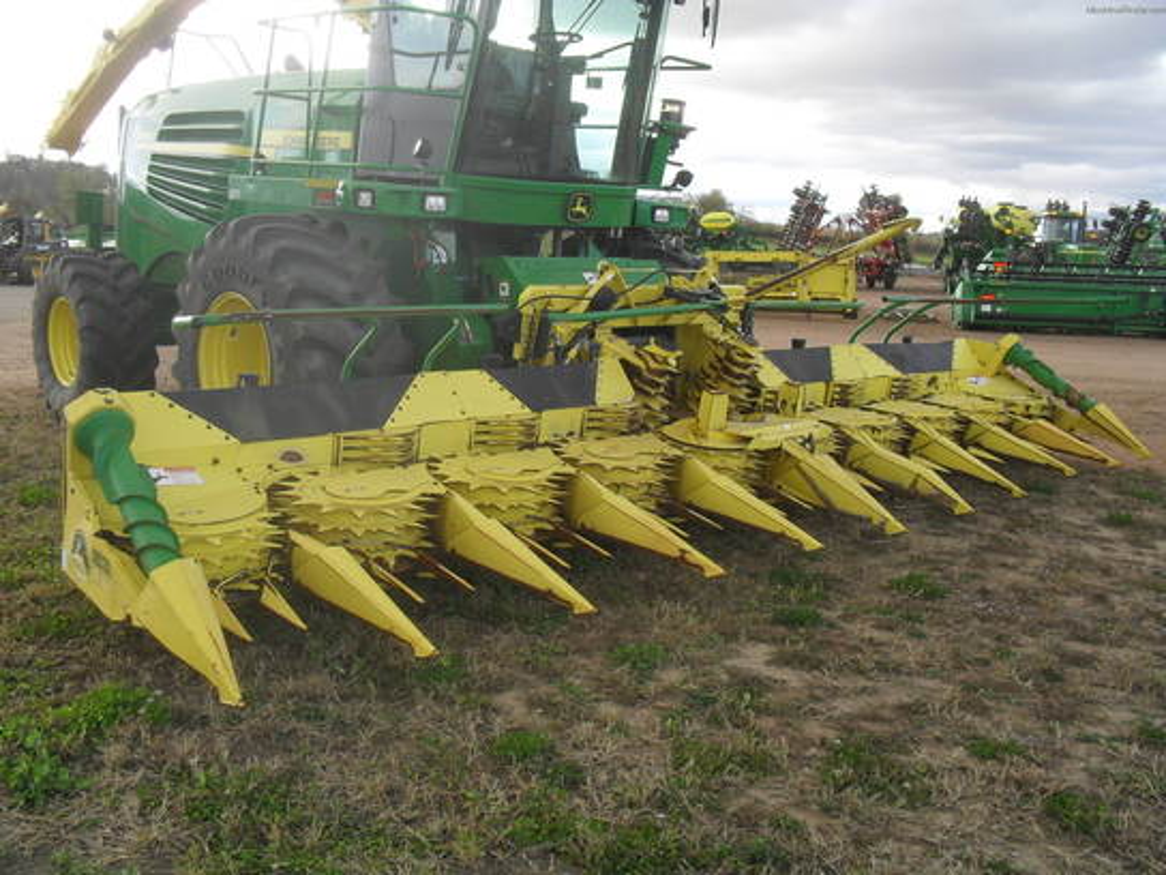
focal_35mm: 35
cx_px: 583
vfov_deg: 40.7
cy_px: 438
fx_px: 1179
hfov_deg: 52.6
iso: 100
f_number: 3.2
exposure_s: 1/250
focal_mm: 6.3
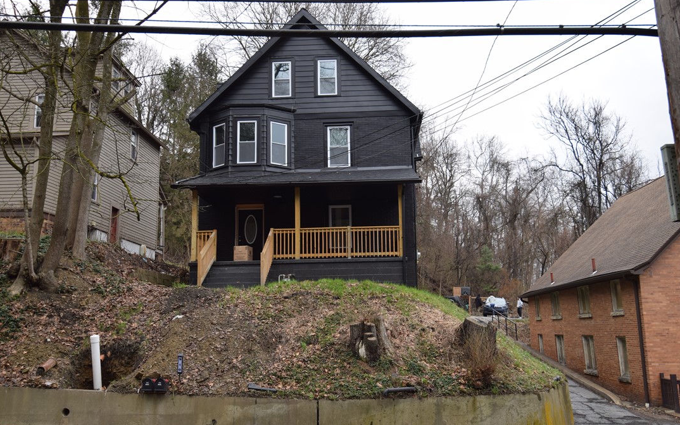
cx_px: 341
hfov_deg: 56.7
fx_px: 630
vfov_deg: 37.3
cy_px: 224
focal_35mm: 34
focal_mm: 22
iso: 100
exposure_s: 1/200
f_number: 7.1
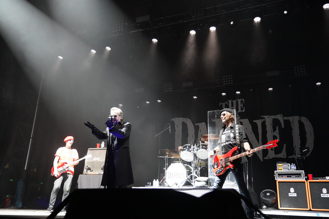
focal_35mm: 31
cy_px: 110
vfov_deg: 42.3
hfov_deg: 60.3
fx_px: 283
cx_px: 164
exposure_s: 1/160
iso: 12800
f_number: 4
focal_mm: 31
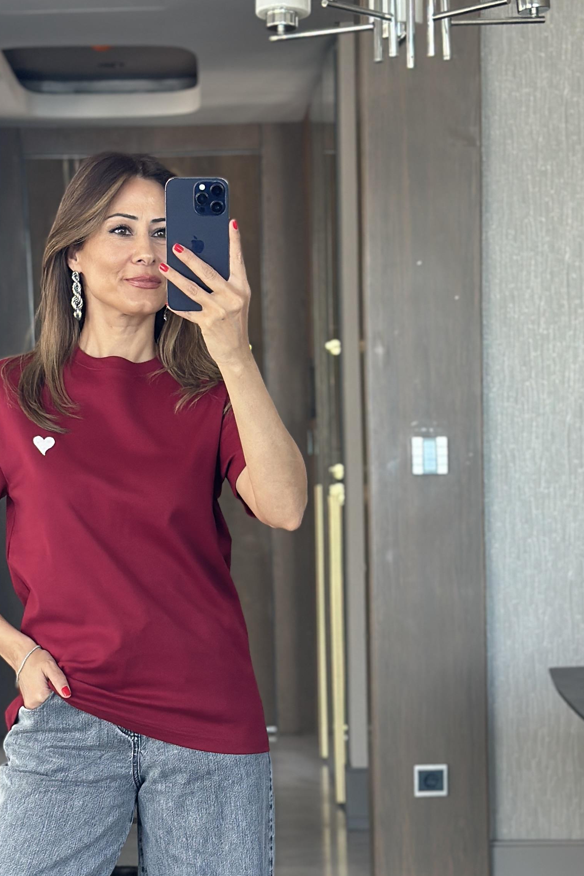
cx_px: 151
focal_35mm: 88
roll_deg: +1.7
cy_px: 709
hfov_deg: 15.5
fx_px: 2141
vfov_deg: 22.8
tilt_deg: -18.0
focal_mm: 6.86
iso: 125
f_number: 1.78
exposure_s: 1/93
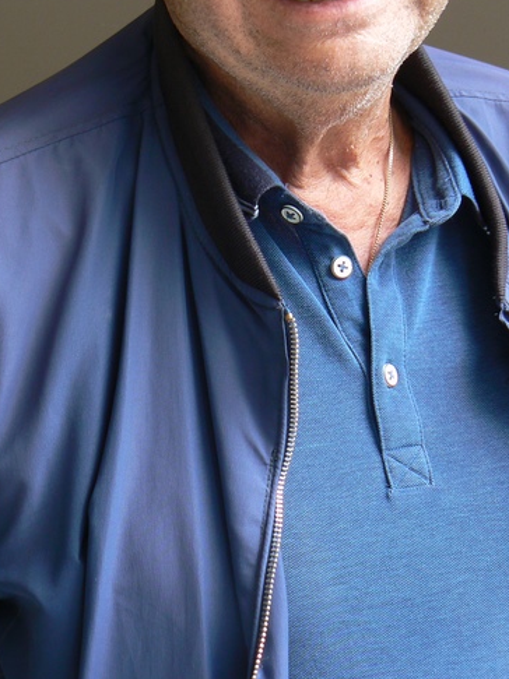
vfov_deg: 23.0
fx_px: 1648
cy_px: 158
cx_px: 267
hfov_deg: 17.6
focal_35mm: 84
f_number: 2.8
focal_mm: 8.6
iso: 80
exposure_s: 1/40
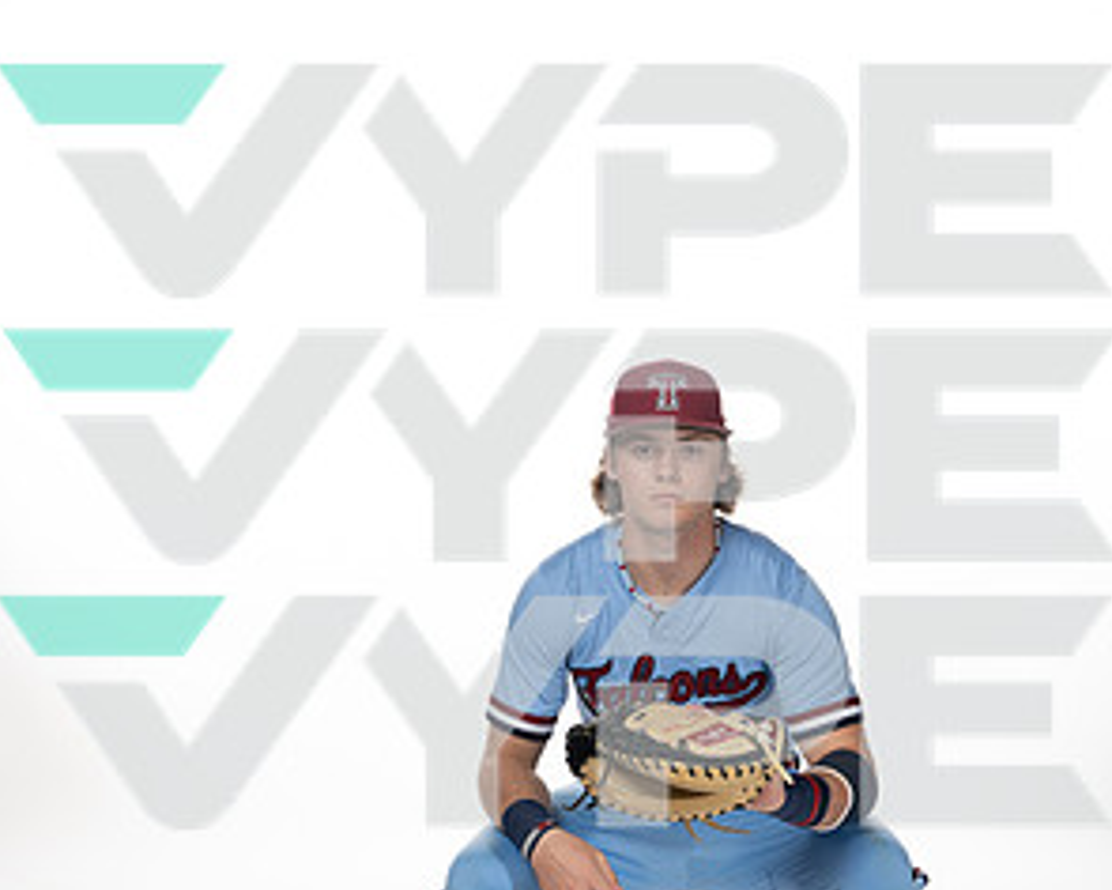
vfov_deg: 21.0
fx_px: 2402
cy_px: 449
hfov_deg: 26.1
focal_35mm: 73
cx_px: 562
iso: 400
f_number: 6.3
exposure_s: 1/250
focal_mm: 51
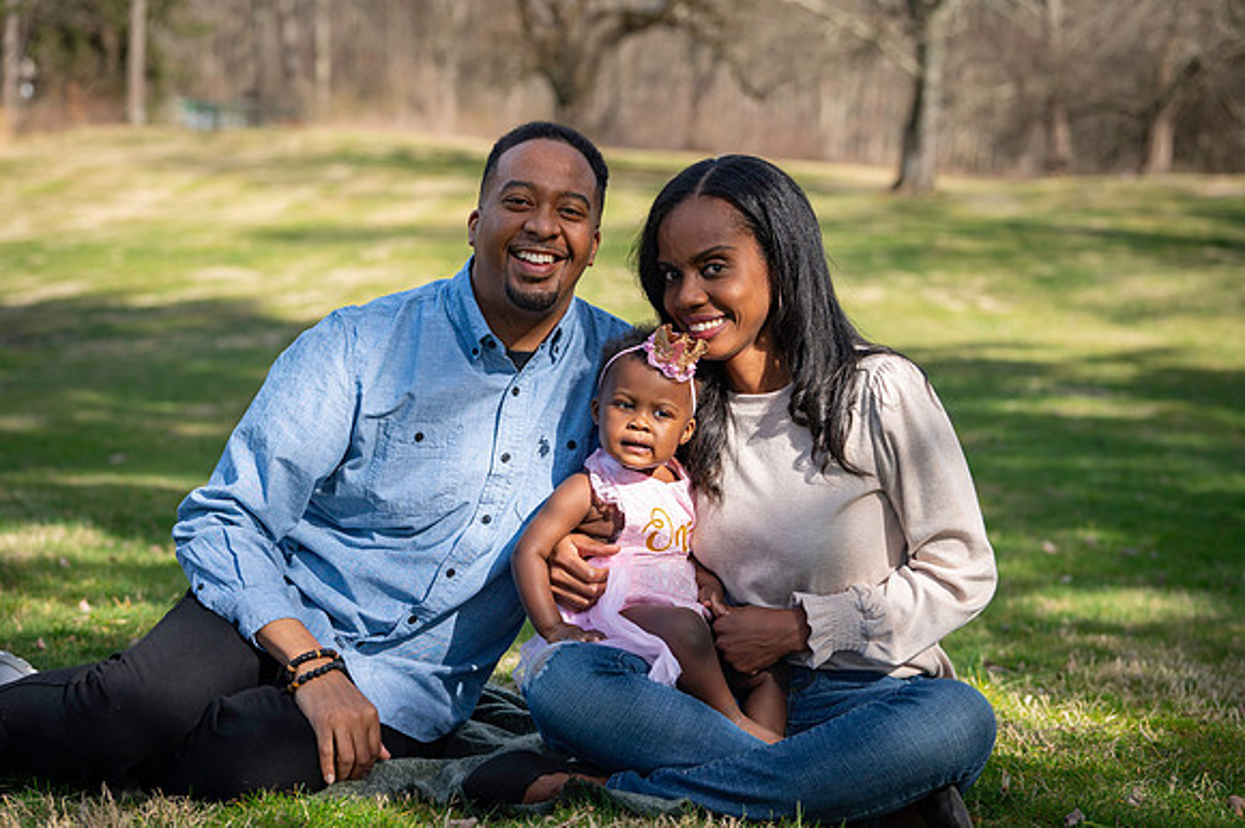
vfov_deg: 19.4
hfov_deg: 28.9
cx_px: 622
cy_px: 414
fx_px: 2419
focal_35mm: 70
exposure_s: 1/1250
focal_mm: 70
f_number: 4
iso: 250
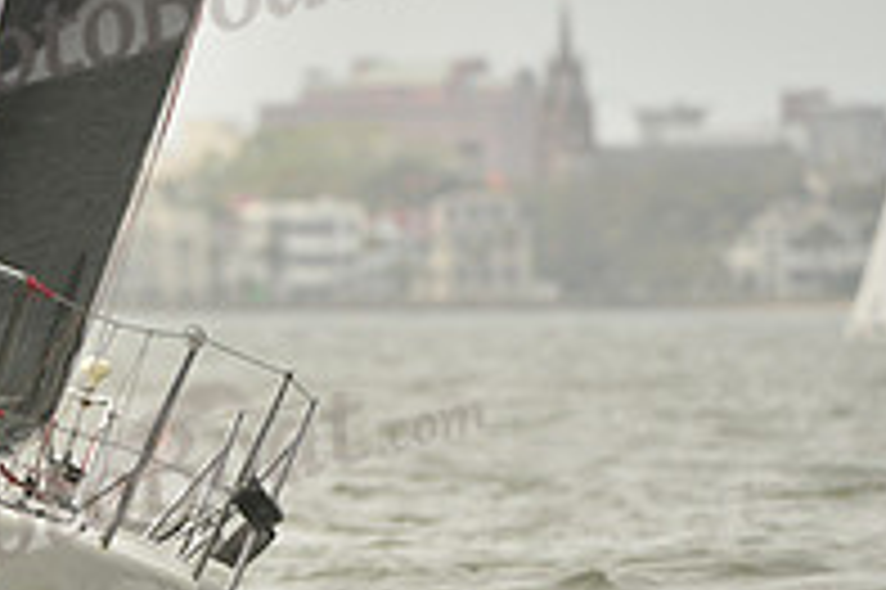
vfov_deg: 1.6
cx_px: -378
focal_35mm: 883
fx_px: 21713
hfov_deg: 2.3
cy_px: 309
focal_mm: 300
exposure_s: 1/1250
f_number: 6.3
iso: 320
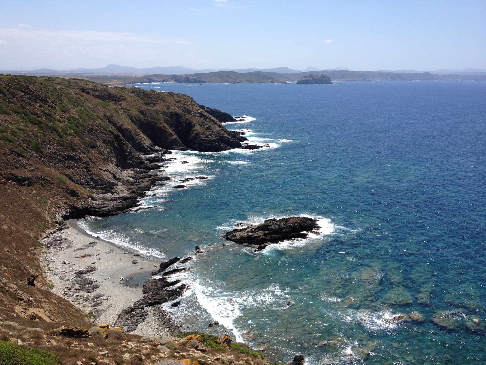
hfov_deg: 52.6
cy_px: 182
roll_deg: -0.4
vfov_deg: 40.7
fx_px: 491
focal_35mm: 35
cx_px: 243
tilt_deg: -15.4
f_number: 2.4
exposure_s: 1/1972
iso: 50
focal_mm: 4.28
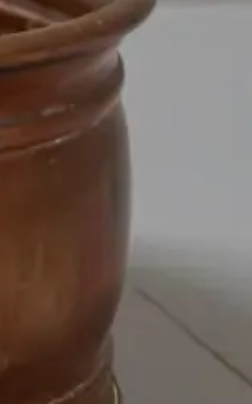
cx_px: -687
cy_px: -48
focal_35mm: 219
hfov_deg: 5.4
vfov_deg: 9.5
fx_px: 2410
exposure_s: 1/80
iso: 2500
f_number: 5
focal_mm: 22
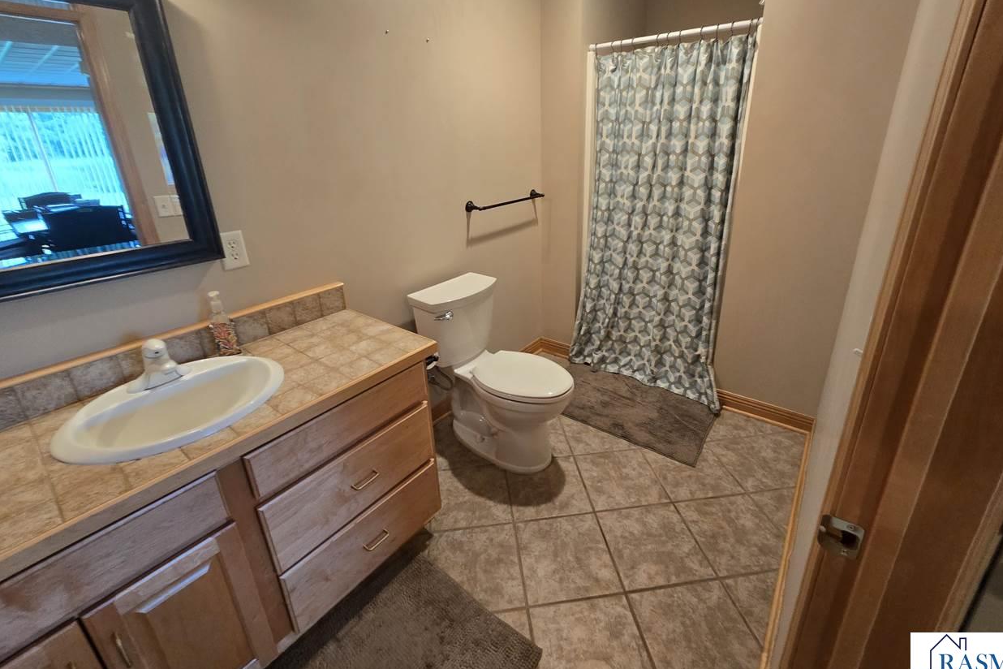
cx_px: 493
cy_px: 283
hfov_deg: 104.2
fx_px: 390
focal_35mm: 14
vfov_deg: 80.6
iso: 160
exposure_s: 1/60
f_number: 2.2
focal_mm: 2.2
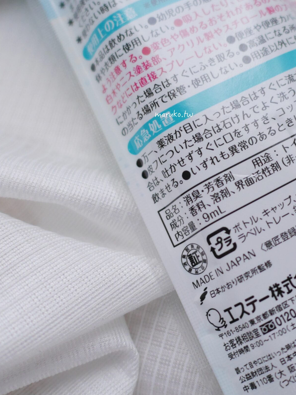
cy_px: 178
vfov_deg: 39.6
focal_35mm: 48
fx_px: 547
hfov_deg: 29.3
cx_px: 250
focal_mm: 15
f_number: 2.2
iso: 800
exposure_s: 1/60
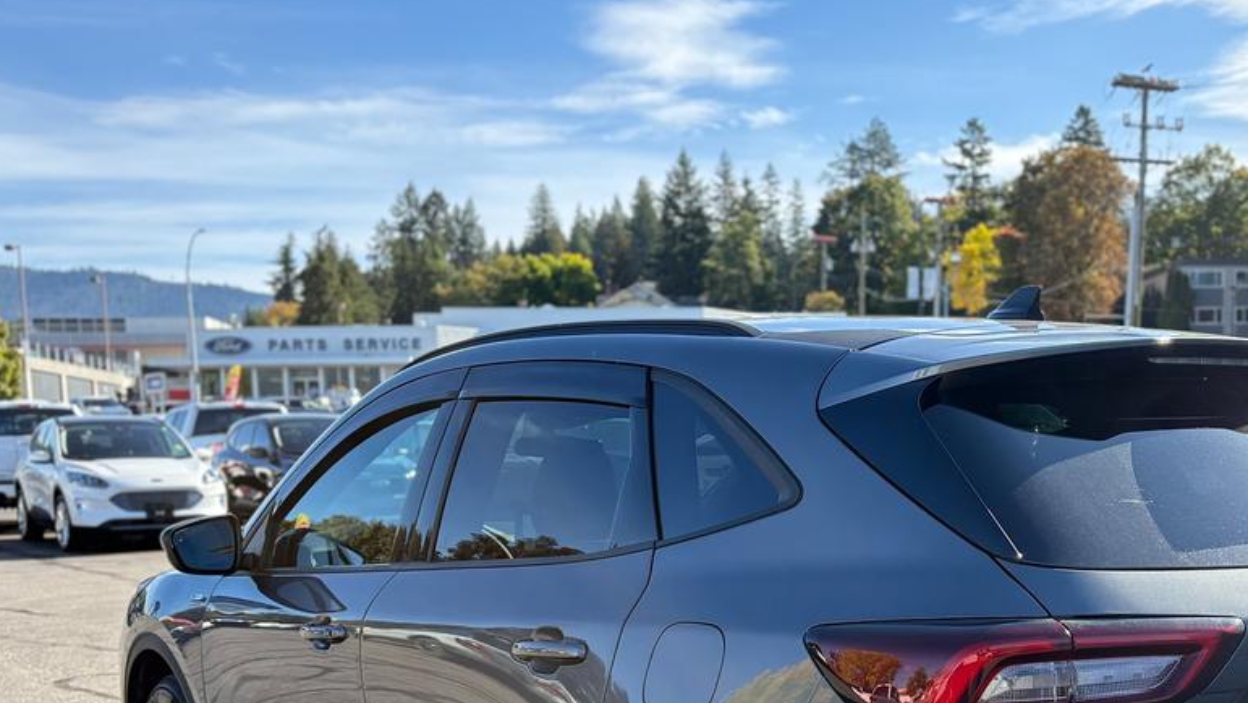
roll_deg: +1.9
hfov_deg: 43.2
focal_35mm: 47
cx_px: 821
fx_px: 1556
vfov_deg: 24.7
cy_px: 637
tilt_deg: -5.3
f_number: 1.6
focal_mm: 5.96
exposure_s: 1/1517
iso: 50
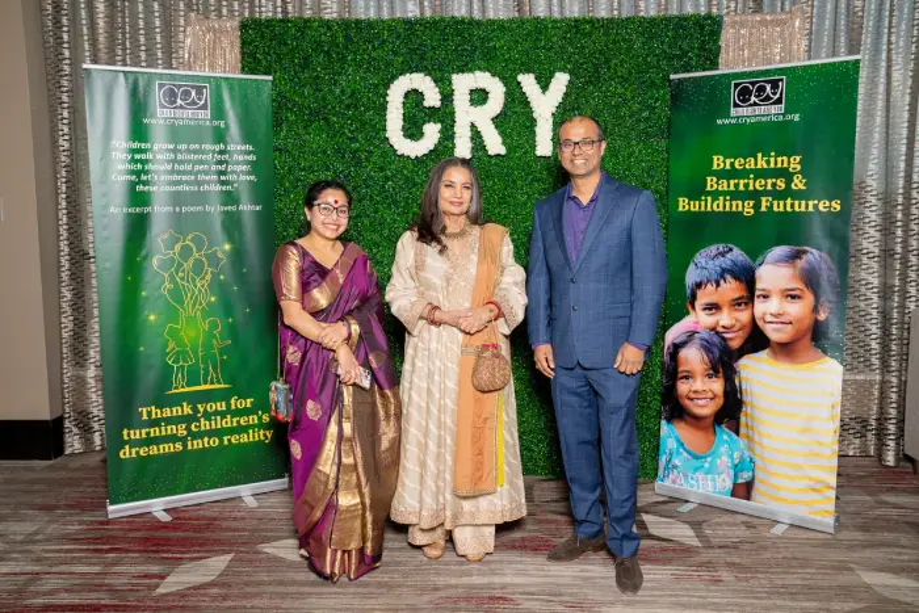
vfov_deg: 40.0
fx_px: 843
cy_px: 306
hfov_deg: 57.2
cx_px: 460
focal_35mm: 33
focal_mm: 33
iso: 160
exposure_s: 1/160
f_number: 5.6
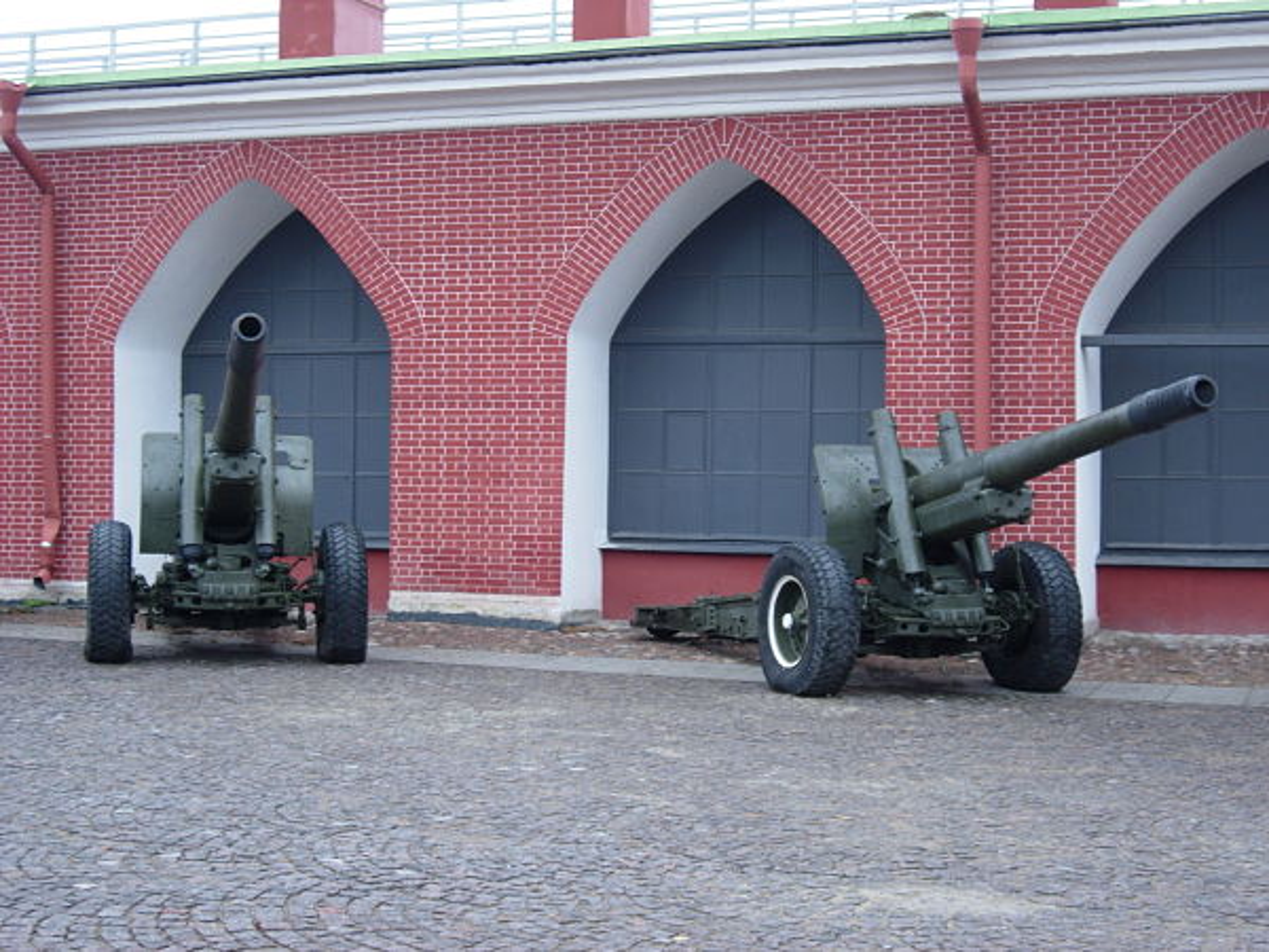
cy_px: 476
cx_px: 634
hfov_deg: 31.7
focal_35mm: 61
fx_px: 2236
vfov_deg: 24.0
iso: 64
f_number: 3.5
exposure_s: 1/26.9
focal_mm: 12.7
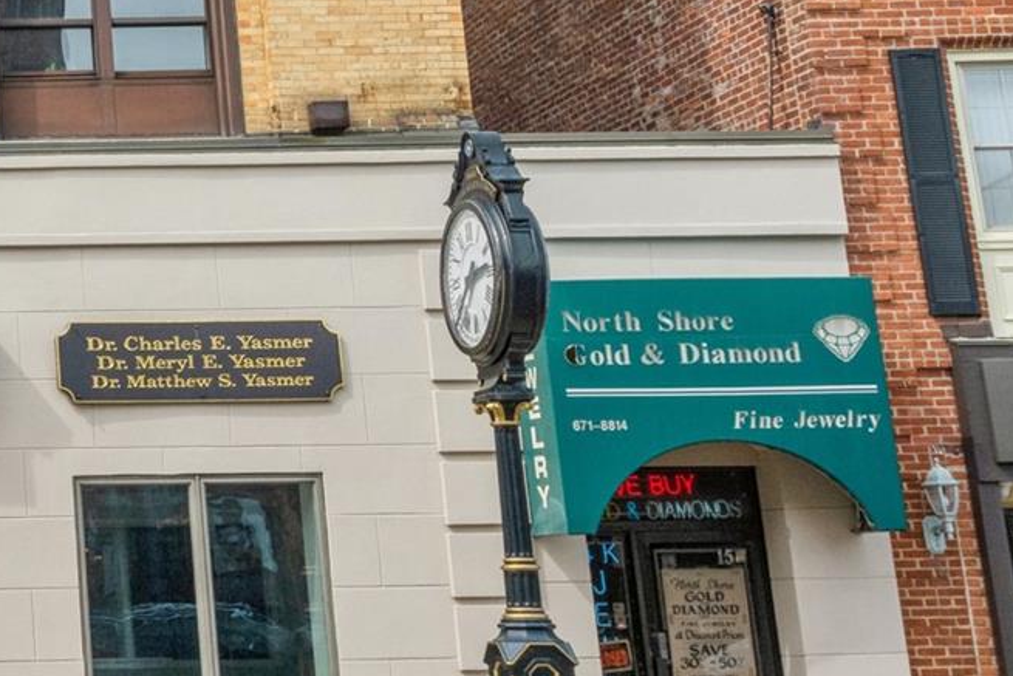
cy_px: 73
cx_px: -365
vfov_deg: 17.9
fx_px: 2111
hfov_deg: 23.3
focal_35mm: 75
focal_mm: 24
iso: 400
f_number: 11
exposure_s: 1/500
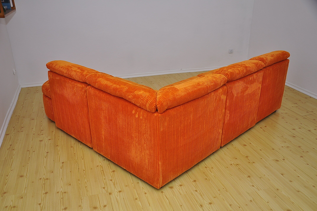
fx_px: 290
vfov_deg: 39.9
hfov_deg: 57.3
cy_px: 106
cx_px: 158
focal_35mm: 33
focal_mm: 22
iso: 200
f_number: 4
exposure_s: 1/200
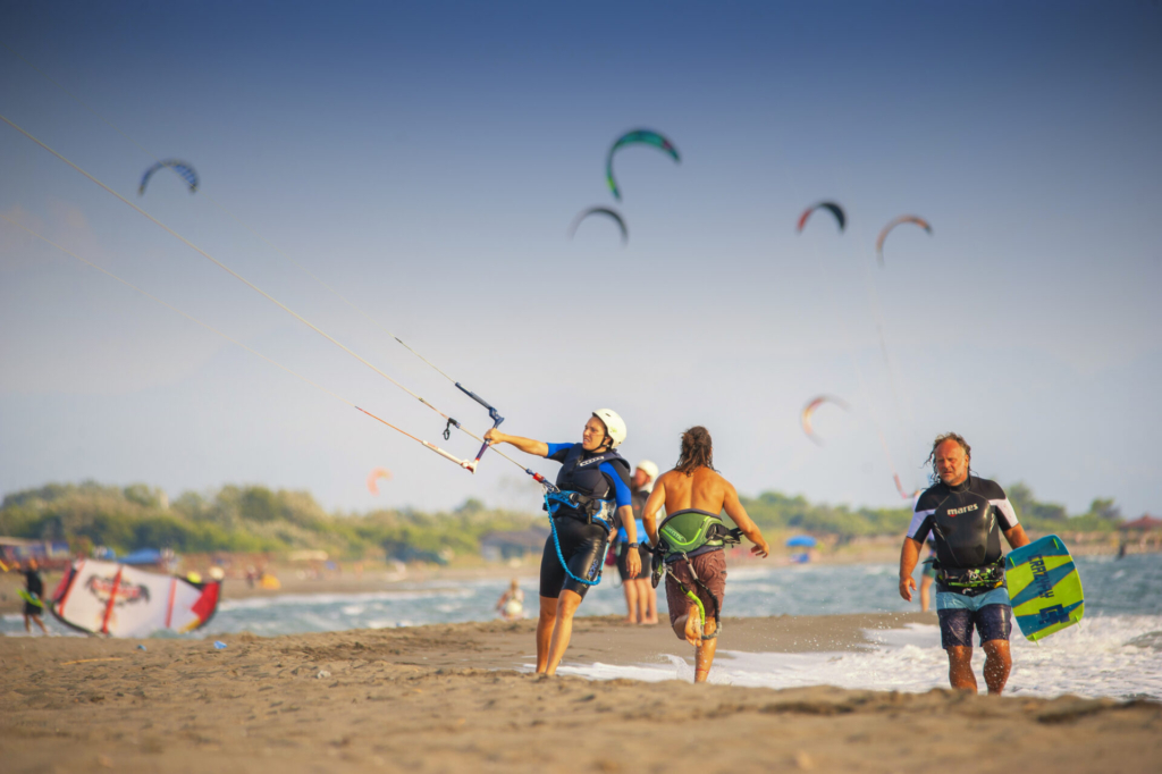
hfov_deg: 5.2
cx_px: 581
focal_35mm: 400
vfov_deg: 3.4
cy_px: 387
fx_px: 12906
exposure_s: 1/500
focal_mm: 400
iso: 200
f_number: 6.3
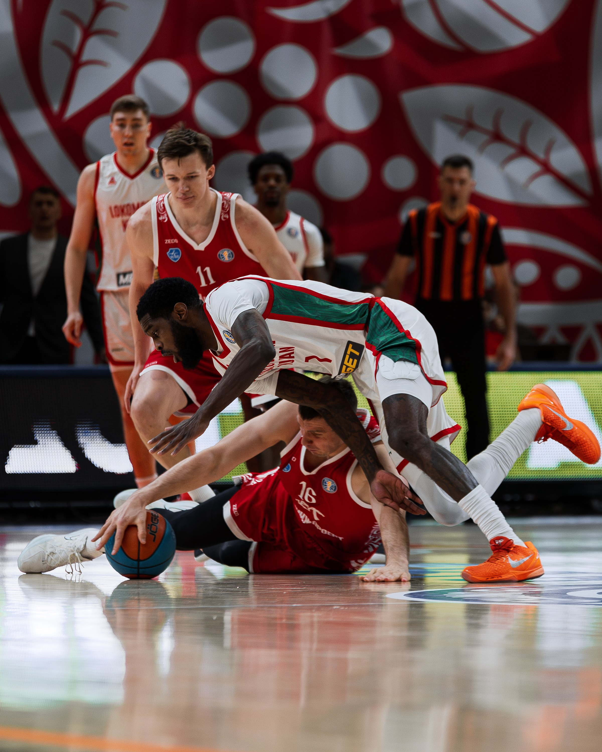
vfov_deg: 6.5
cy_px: 354
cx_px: 279
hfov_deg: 5.2
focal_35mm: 298
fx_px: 6637
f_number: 4
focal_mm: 200
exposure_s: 1/1000
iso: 1000
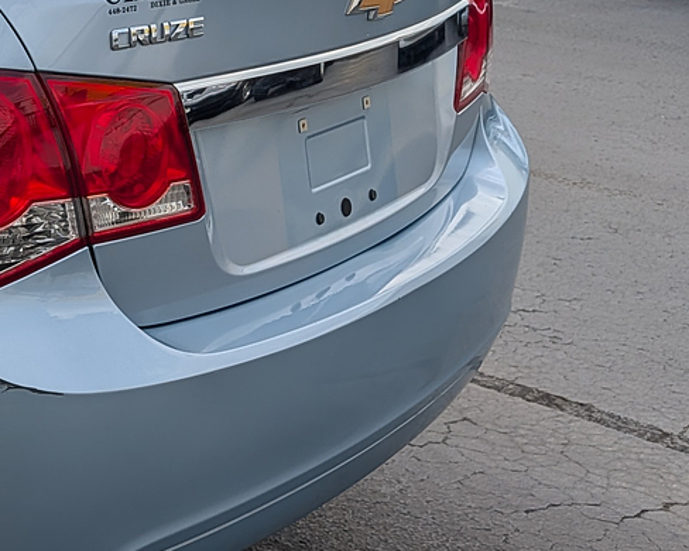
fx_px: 1570
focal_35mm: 77
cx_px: -267
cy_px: 176
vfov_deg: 19.8
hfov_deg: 21.7
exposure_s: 1/1178
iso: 19
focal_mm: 6.9
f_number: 1.68
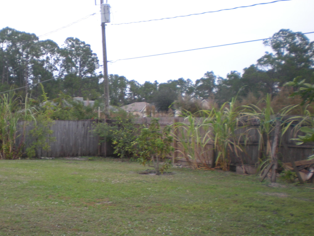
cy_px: 163
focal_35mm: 56
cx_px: 93
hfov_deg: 33.9
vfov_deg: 25.9
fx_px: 508
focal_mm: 6.3
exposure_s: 1/131
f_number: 3.1
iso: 64
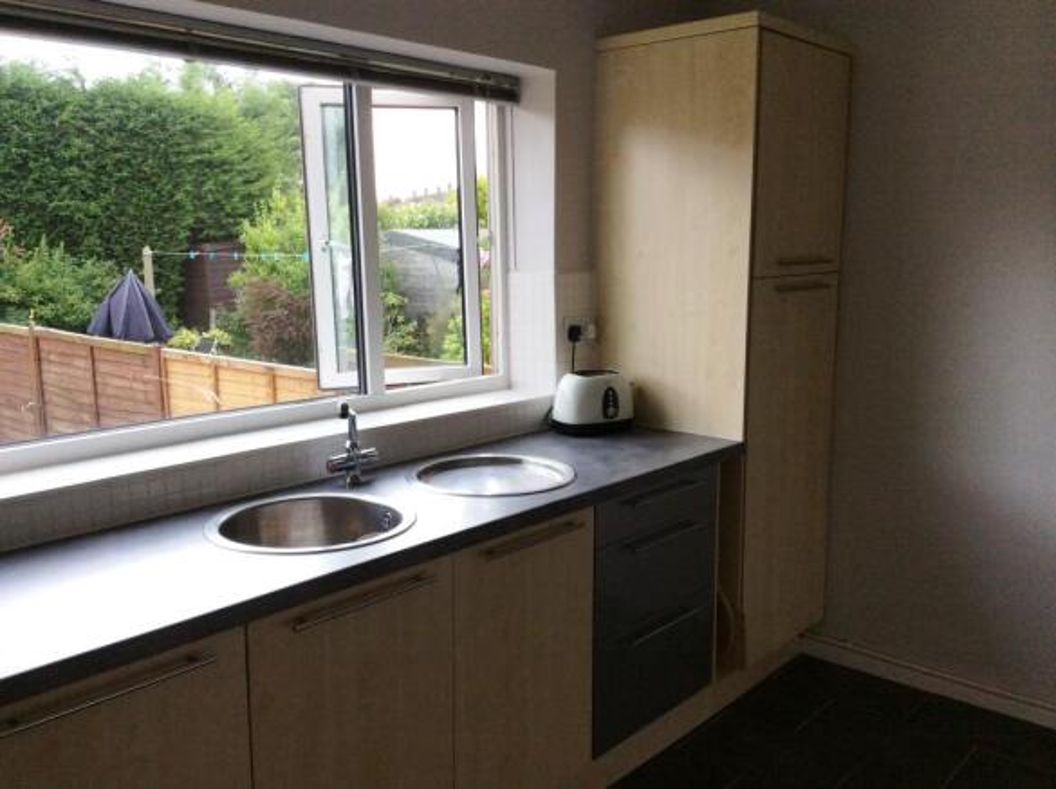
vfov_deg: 42.8
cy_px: 394
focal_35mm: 33
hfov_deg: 55.4
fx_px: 1005
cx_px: 528
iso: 64
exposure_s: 1/120
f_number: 2.4
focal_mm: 3.3
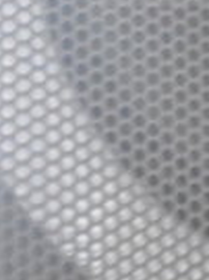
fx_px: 1978
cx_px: 329
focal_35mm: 245
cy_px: -159
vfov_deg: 7.9
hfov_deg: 6.0
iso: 7200
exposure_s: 1/40
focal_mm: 25
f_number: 4
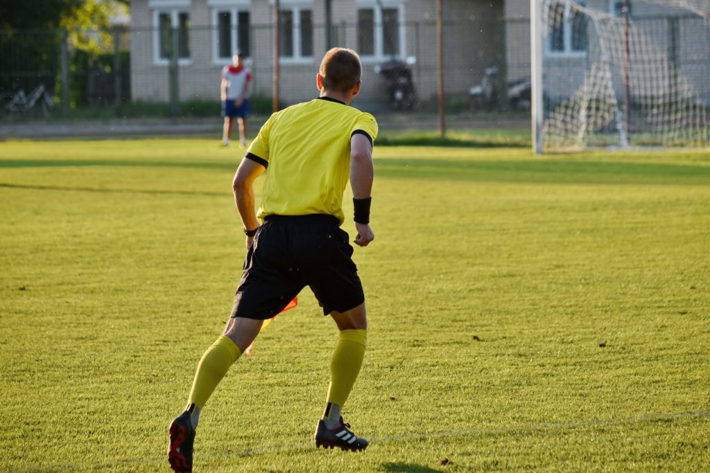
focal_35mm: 248
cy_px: 236
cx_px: 355
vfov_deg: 5.6
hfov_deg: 8.3
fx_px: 4882
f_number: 6.3
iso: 200
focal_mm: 165
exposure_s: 1/640
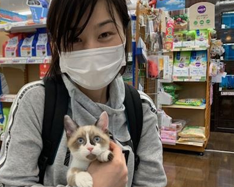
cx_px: 77
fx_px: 270
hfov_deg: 46.1
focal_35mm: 39
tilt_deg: -5.8
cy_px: 100
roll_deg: +1.6
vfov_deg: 38.2
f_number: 1.8
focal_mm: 4.25
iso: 64
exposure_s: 1/60
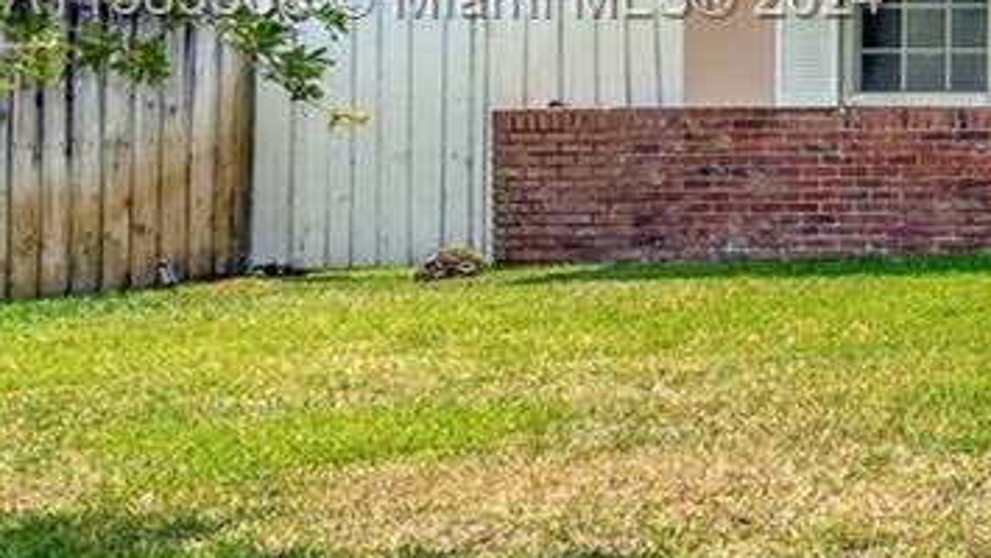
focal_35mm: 85
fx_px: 2247
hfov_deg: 15.9
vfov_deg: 14.0
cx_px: 2225
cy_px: 0
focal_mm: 18.1
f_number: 9
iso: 400
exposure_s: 1/800
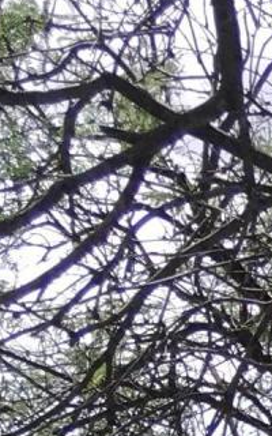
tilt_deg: -6.0
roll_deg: +1.3
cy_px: 1007
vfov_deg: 9.8
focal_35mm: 192
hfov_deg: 6.0
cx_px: 964
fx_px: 2277
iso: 25
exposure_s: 1/986
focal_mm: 4.15
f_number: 2.2
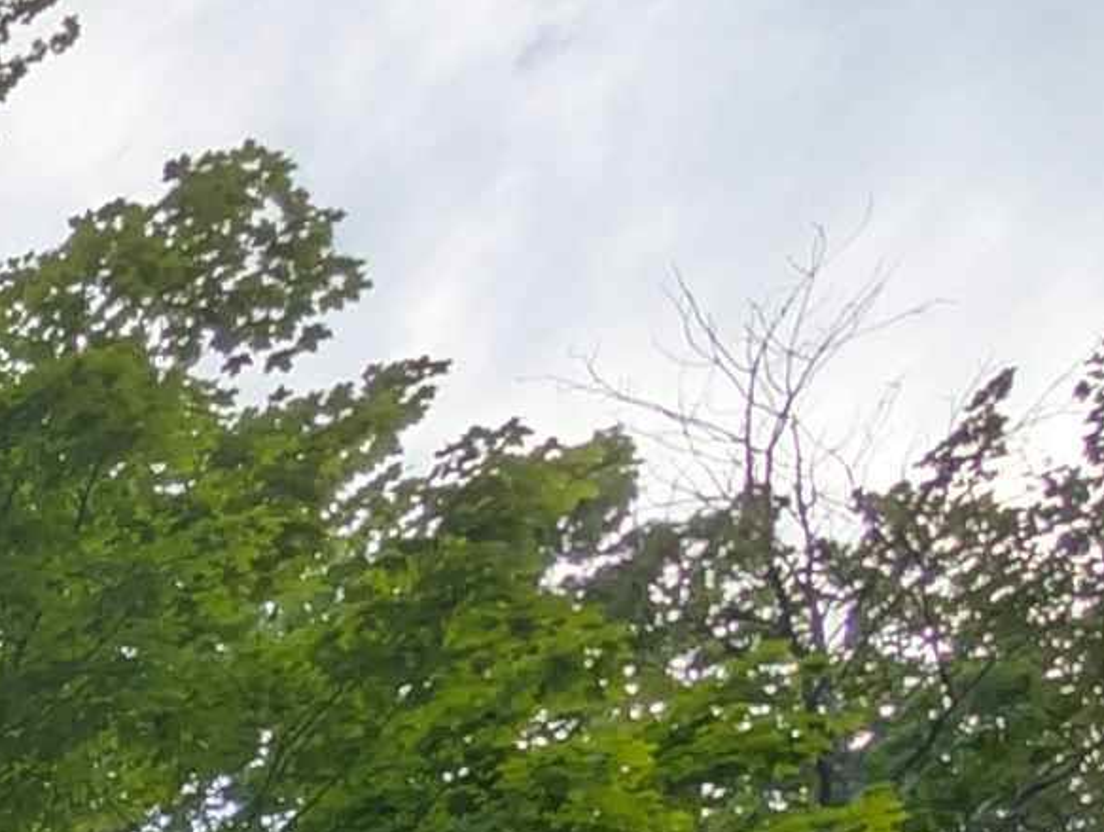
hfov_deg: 14.8
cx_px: -1606
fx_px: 2012
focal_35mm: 63
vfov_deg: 16.0
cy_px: 1814
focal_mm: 2.02
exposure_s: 1/1718
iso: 51
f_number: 1.7
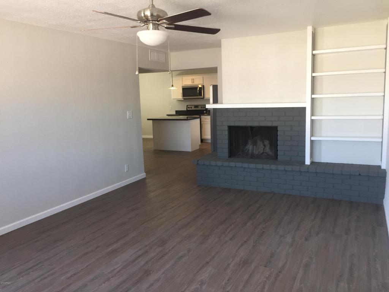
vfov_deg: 48.2
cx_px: 194
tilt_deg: -8.2
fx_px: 326
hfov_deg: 61.7
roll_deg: +3.0
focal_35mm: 29
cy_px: 146
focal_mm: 4.15
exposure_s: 1/30
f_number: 2.2
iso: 40
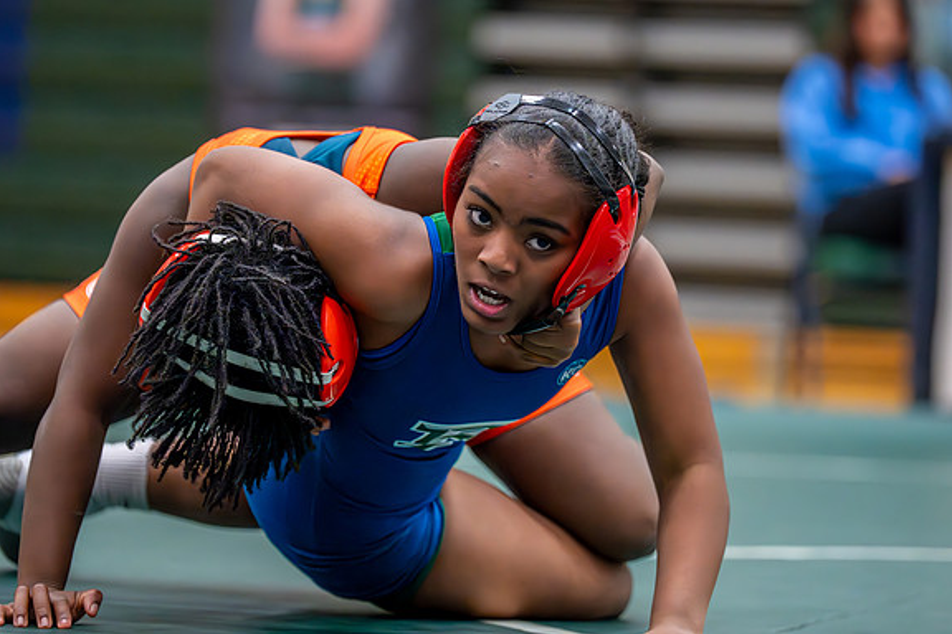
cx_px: 495
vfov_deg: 6.6
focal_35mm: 208
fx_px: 5500
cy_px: 267
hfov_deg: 9.9
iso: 6400
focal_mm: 167
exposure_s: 1/1000
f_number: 2.8
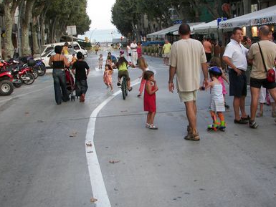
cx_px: 143
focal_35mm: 61
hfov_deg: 31.7
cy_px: 79
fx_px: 487
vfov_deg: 24.0
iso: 50
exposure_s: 1/60
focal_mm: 7.8
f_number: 2.8
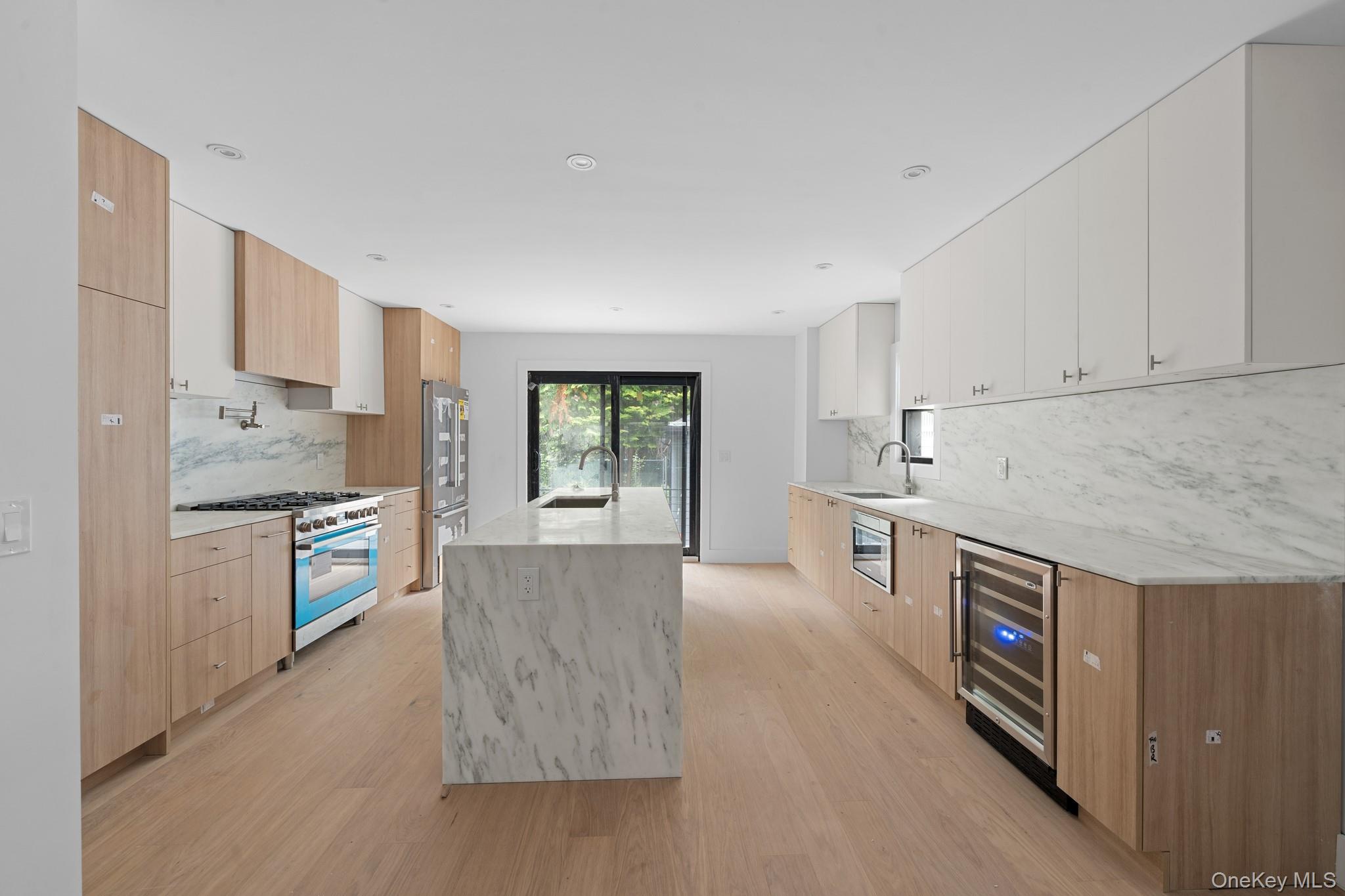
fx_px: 523
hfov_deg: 104.3
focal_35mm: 14
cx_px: 672
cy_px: 448
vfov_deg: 81.2
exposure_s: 2.5
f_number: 10
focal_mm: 14
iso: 320
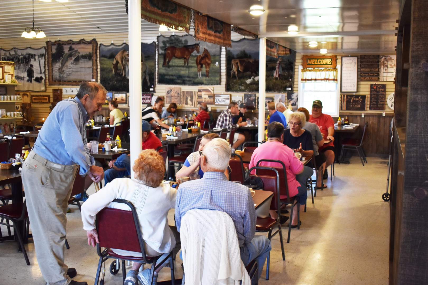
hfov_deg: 49.6
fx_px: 464
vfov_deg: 34.2
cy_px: 142
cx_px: 214
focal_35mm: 39
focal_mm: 26
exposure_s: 1/160
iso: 800
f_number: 4
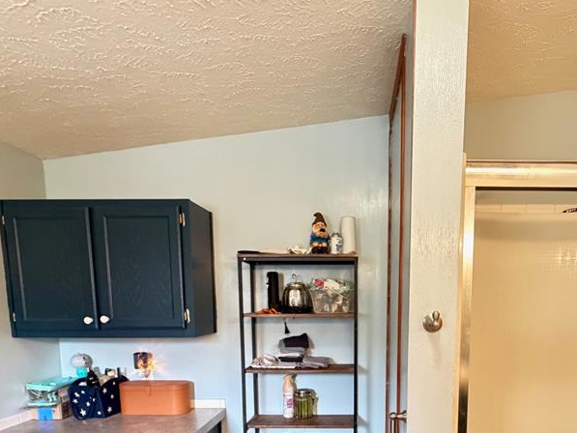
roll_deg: -0.1
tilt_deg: -7.3
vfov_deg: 52.9
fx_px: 400
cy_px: 350
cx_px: 358
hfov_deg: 70.5
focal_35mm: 24
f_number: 2.2
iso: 1000
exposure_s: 1/40
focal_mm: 2.22
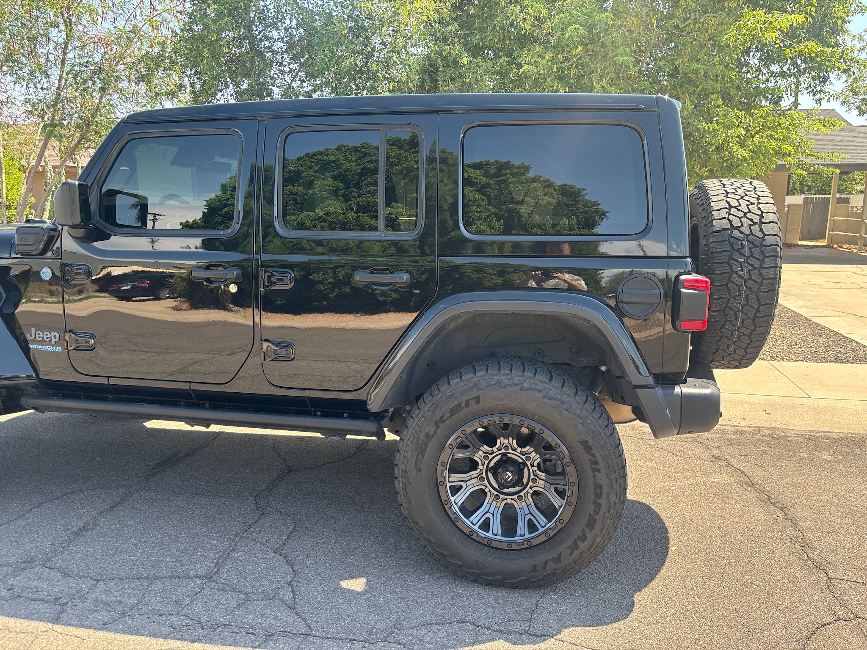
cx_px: 434
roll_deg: +0.2
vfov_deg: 53.1
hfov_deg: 67.3
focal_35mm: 26
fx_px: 651
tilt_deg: -11.6
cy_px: 325
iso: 50
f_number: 1.6
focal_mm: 5.96
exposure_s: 1/550
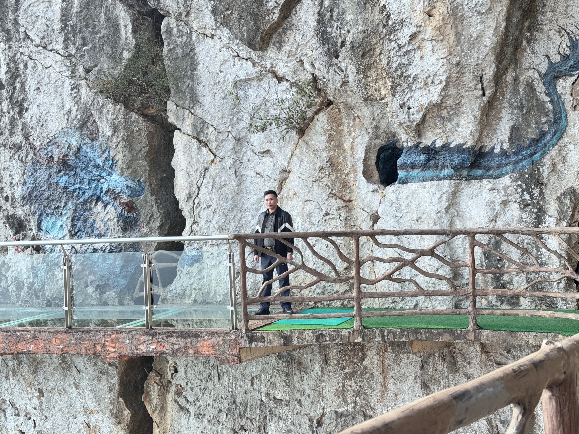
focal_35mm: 48
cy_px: 217
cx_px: 290
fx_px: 803
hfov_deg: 39.7
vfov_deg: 30.3
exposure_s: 1/731
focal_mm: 6.76
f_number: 1.78
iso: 64
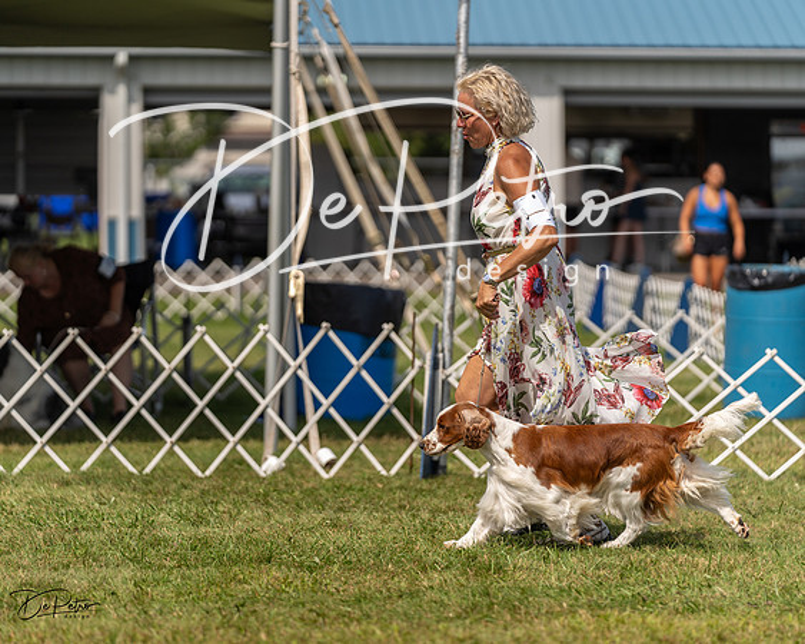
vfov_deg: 8.8
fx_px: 4184
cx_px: 402
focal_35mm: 176
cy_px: 322
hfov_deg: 11.0
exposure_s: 1/3200
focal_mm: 156
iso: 200
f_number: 2.8
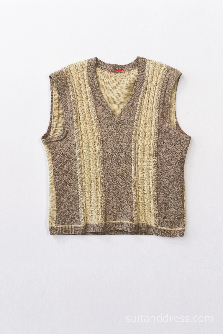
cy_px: 167
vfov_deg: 41.1
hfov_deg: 28.1
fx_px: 446
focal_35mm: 48
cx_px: 112
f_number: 6.3
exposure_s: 1/60
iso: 320
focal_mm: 32
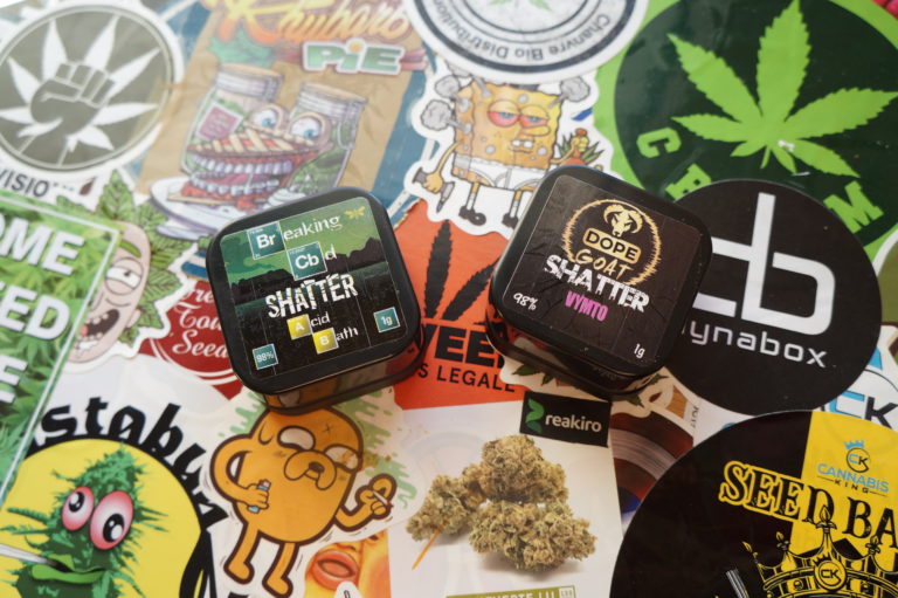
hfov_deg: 62.0
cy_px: 299
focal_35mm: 30
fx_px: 748
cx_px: 449
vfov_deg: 43.6
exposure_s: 1/160
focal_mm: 20
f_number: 5
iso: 400
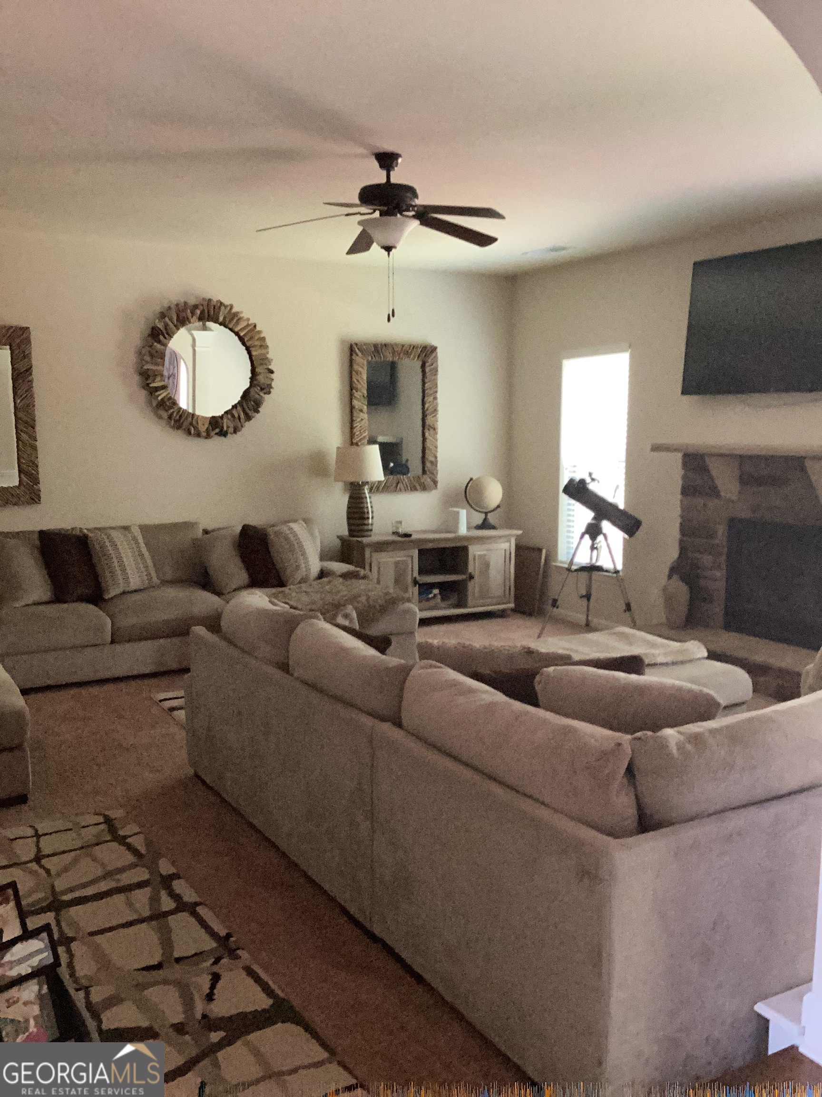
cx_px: 411
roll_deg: -0.7
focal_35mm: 31
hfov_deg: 45.4
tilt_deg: -8.6
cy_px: 548
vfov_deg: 58.4
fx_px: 982
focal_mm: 3.3
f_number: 2.4
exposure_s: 1/30
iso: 500
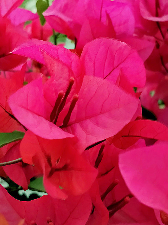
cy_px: 113
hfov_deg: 25.6
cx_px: 73
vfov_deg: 33.8
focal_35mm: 57
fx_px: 369
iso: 250
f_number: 1.7
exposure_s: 1/994
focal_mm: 4.1
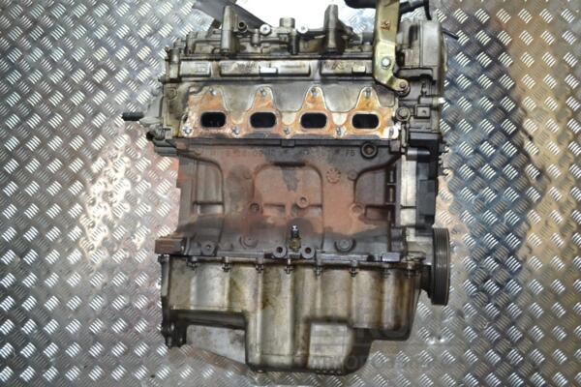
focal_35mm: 39
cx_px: 290
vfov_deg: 34.2
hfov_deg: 49.6
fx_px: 629
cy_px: 194
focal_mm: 26
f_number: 4.2
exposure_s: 1/60
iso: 1400
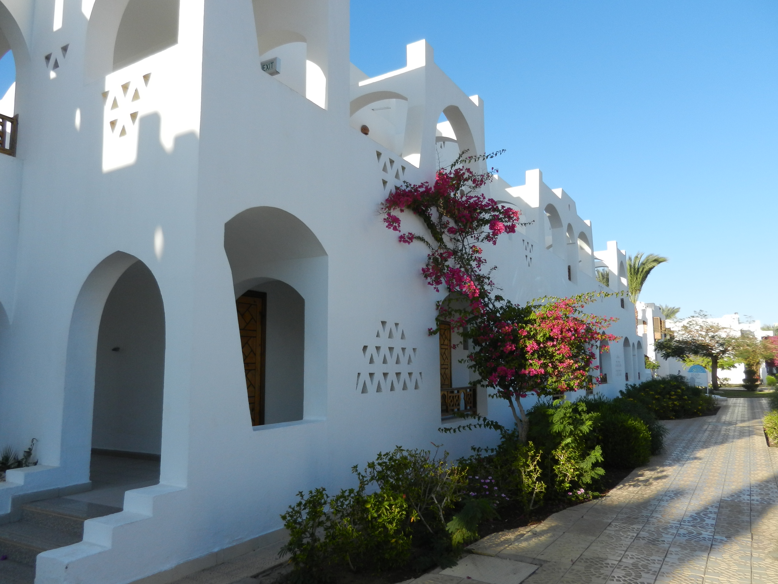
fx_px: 562
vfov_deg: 54.9
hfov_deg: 69.4
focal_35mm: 25
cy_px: 292
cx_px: 389
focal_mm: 4.5
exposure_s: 1/800
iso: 160
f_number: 3.5
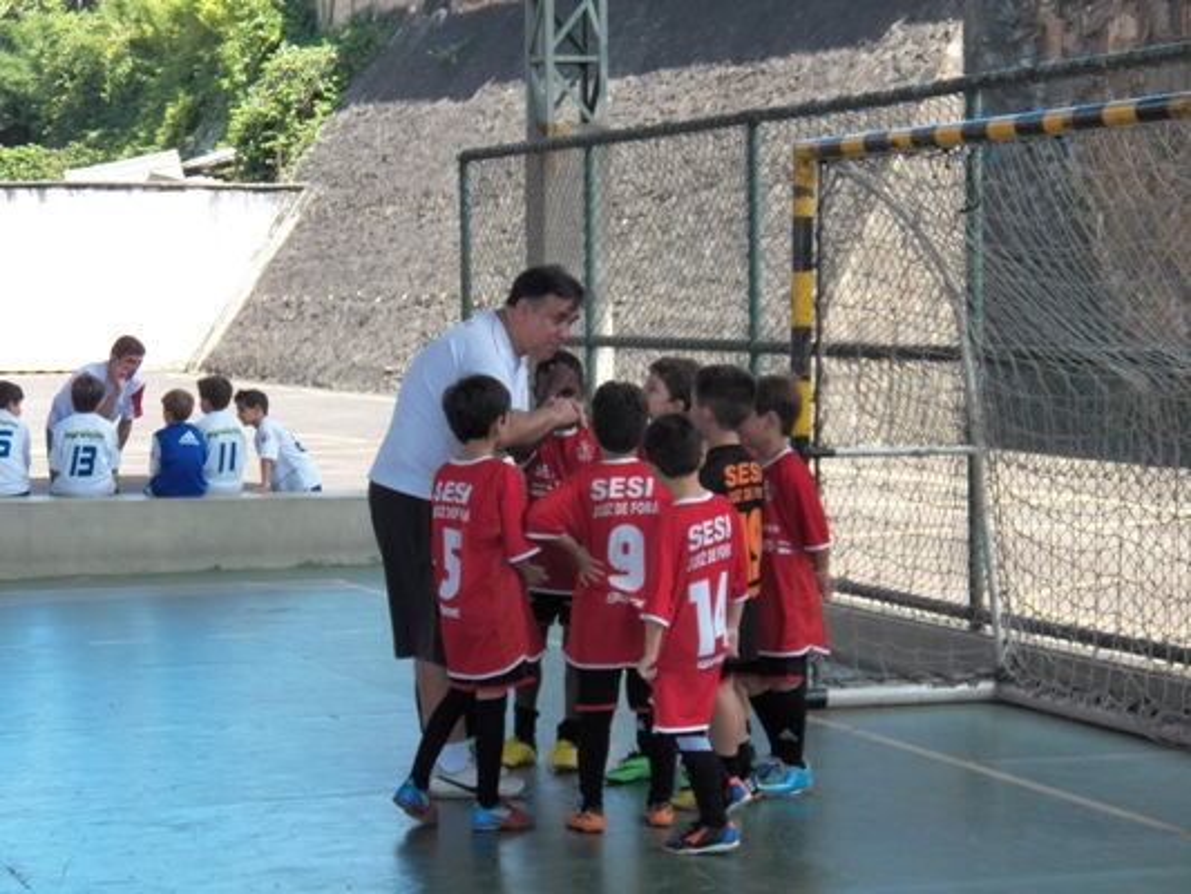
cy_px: 447
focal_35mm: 101
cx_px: 596
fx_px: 3476
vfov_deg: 14.7
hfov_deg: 19.4
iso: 125
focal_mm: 17.1
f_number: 4
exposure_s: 1/320
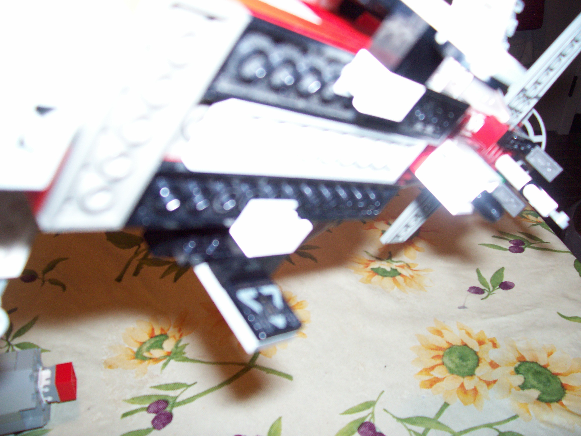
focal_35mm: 34
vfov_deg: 41.8
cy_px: 218
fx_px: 571
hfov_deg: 54.0
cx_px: 290
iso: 140
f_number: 2.7
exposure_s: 1/112
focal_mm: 5.6
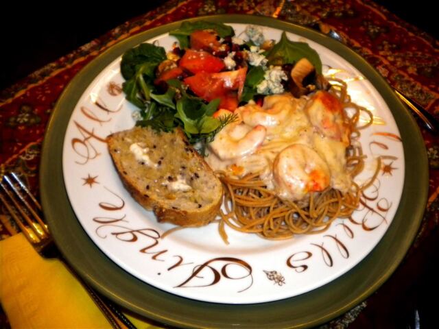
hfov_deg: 52.6
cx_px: 220
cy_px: 164
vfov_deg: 40.7
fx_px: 444
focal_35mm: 35
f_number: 3.1
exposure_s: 1/30
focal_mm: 6.3
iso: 400
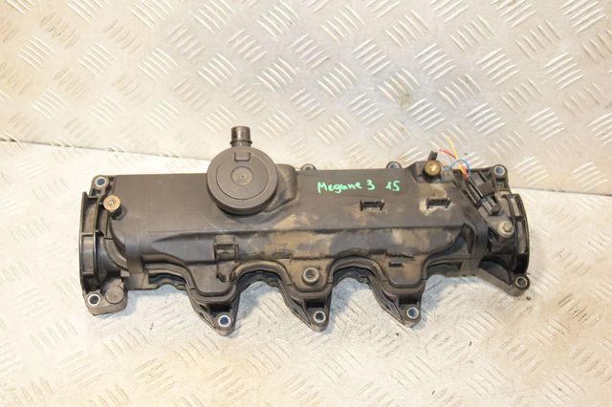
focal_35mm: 48
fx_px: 816
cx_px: 306
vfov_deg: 28.0
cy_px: 204
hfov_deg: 41.1
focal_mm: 32
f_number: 5.6
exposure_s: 1/160
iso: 1600
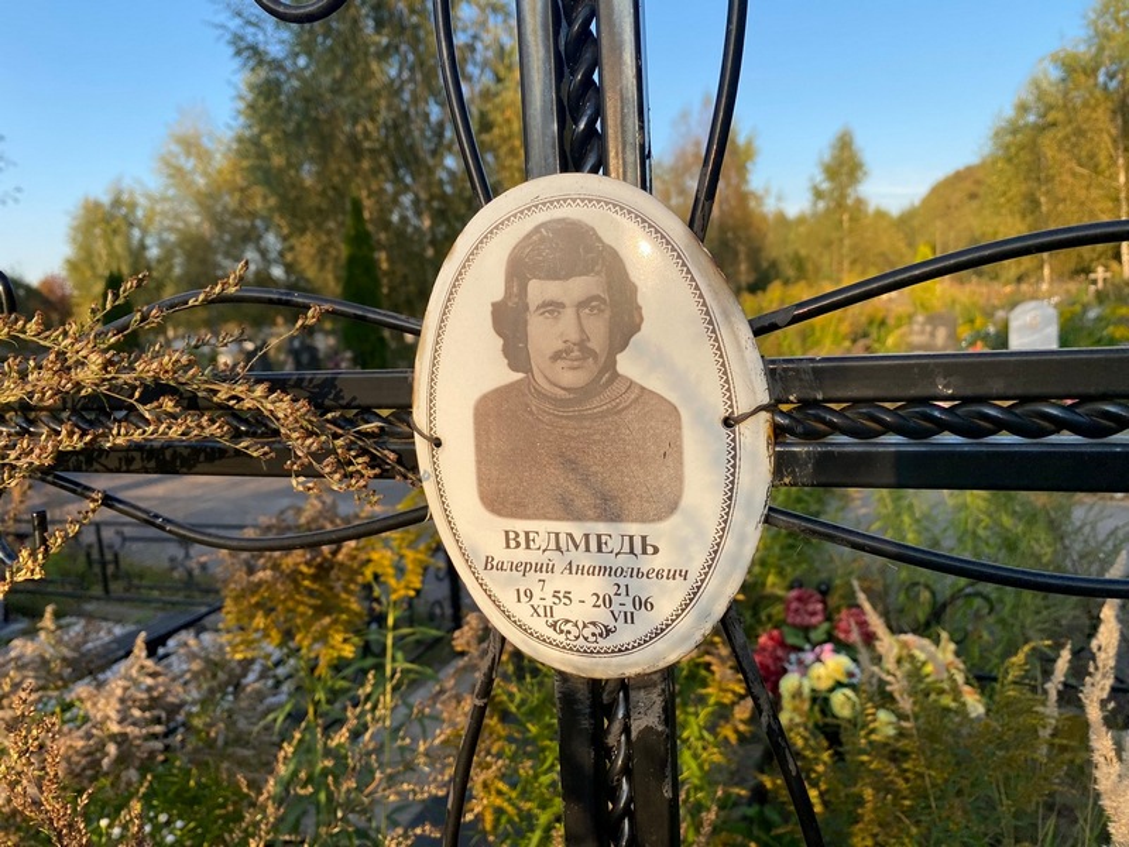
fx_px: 848
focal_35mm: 26
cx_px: 564
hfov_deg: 67.3
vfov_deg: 53.1
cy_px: 424
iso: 32
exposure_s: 1/864
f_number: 1.8
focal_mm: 4.25
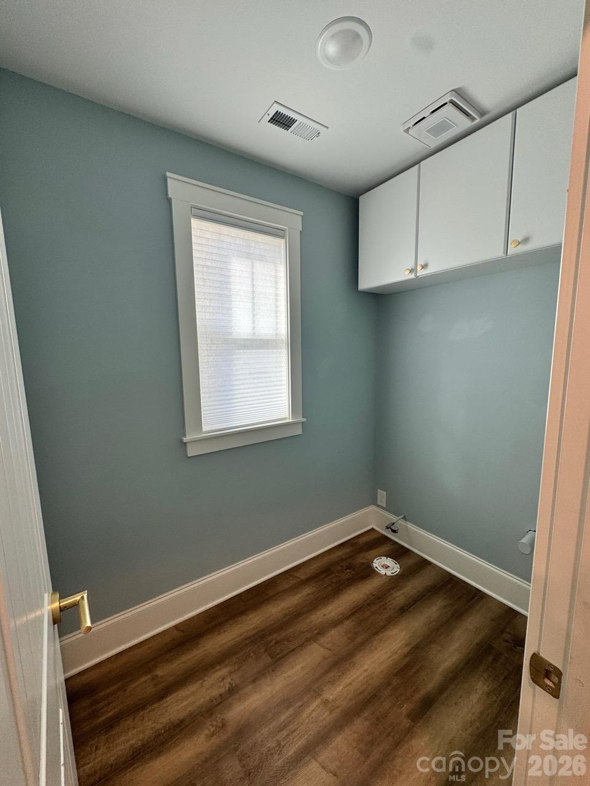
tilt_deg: -8.3
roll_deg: +0.6
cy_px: 393
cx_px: 295
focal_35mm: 14
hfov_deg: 85.7
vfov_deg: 102.1
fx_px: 318
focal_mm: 2.22
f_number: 2.2
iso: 64
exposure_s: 1/120
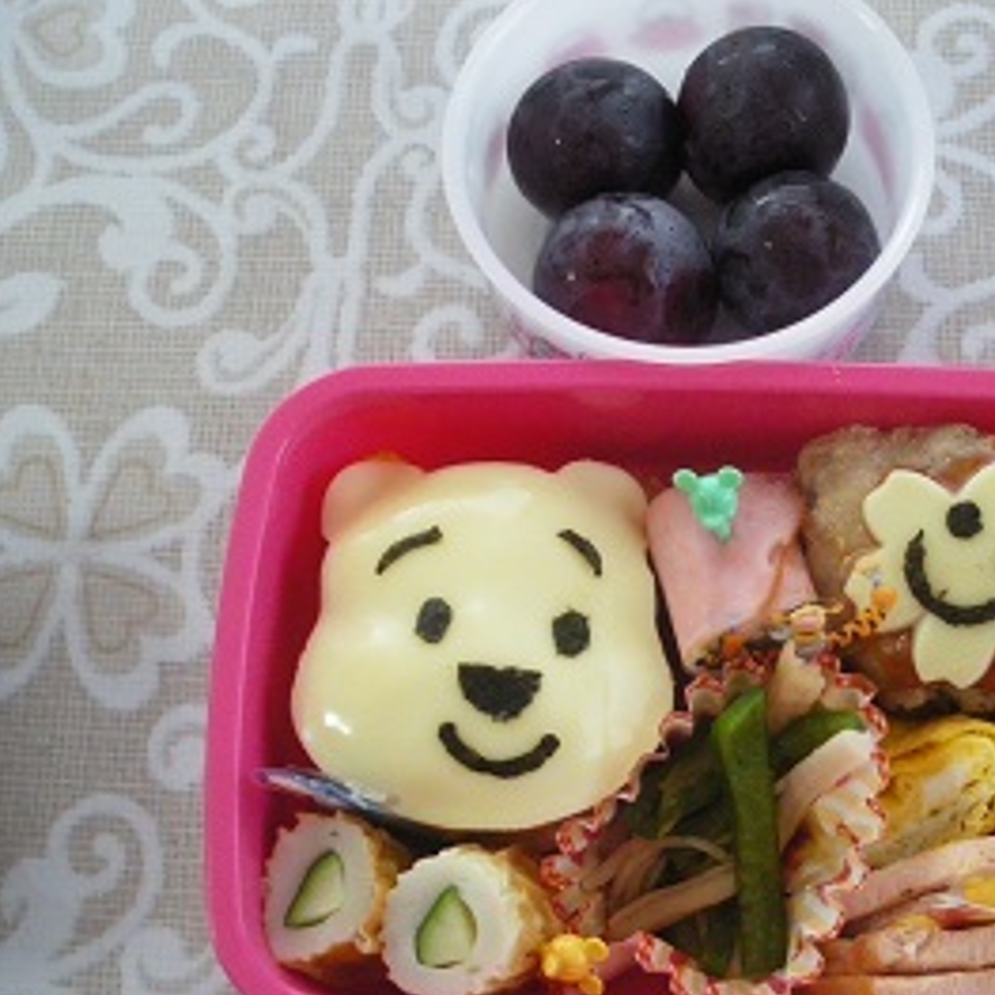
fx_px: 1528
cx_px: 717
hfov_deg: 35.4
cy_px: 507
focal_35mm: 47
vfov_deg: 36.1
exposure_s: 1/50
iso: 500
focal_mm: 6.3
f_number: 3.5
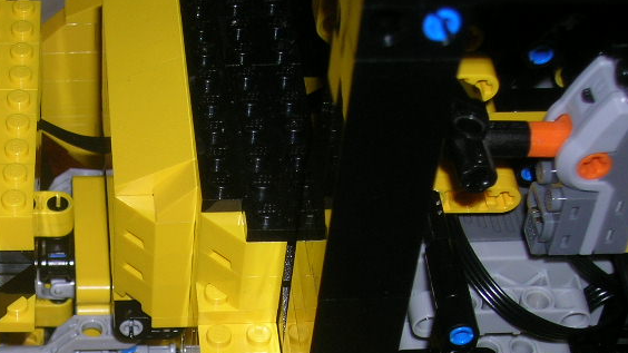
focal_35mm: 91
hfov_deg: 22.9
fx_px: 1515
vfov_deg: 13.0
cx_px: 73
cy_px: 423
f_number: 3.2
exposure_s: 1/60.1
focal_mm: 7.7
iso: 50
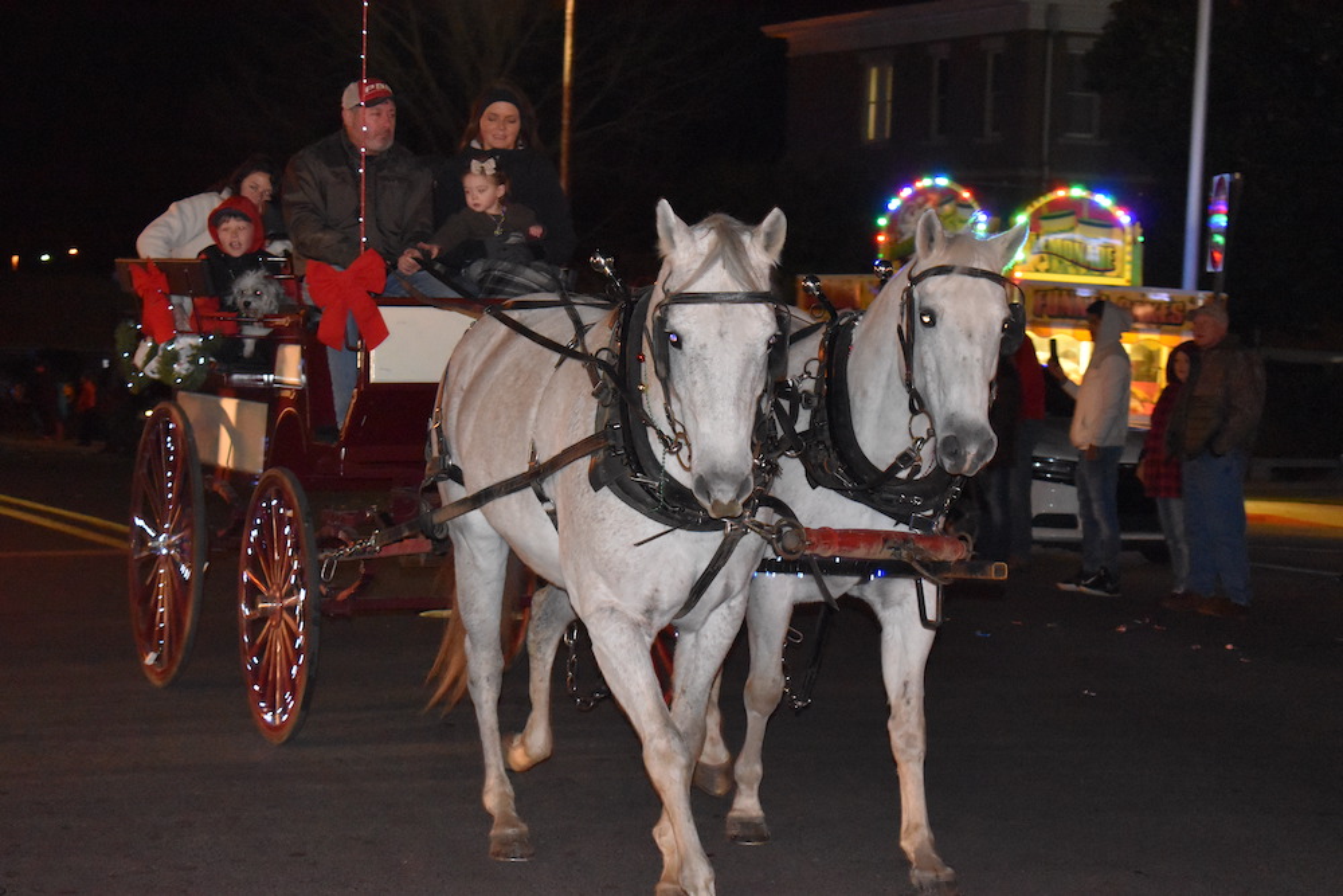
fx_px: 2910
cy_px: 448
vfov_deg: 17.5
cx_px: 672
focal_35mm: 78
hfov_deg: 26.0
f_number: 5.6
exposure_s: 1/60
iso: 6400
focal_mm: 52
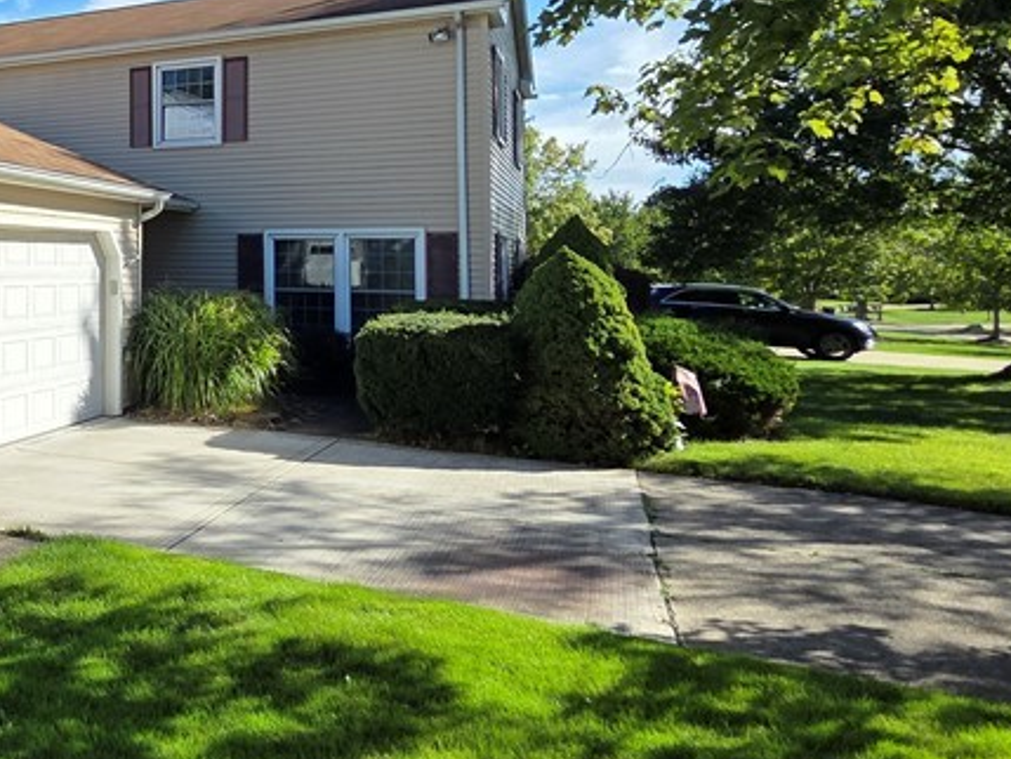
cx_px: -57
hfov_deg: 46.1
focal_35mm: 31
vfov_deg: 44.5
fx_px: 906
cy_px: 229
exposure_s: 1/1542
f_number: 2.2
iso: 50
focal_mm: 2.2
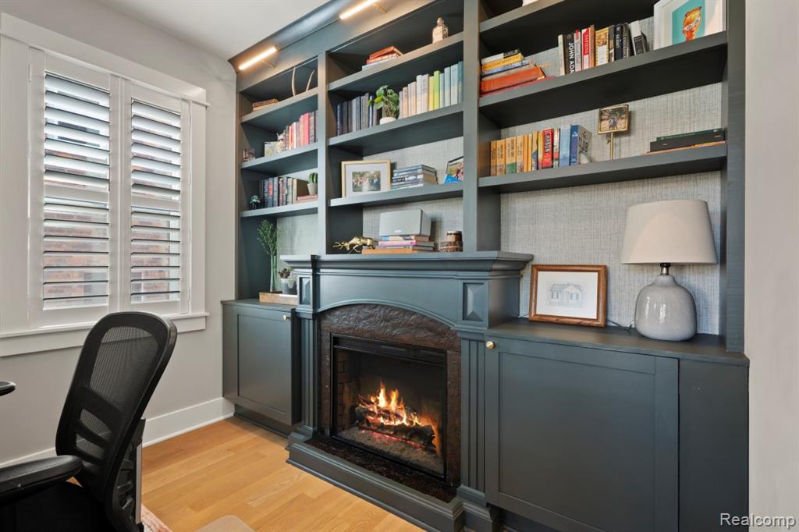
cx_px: 400
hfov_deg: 96.8
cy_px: 266
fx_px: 355
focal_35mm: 16
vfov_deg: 73.7
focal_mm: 16
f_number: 9
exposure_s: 6
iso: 250
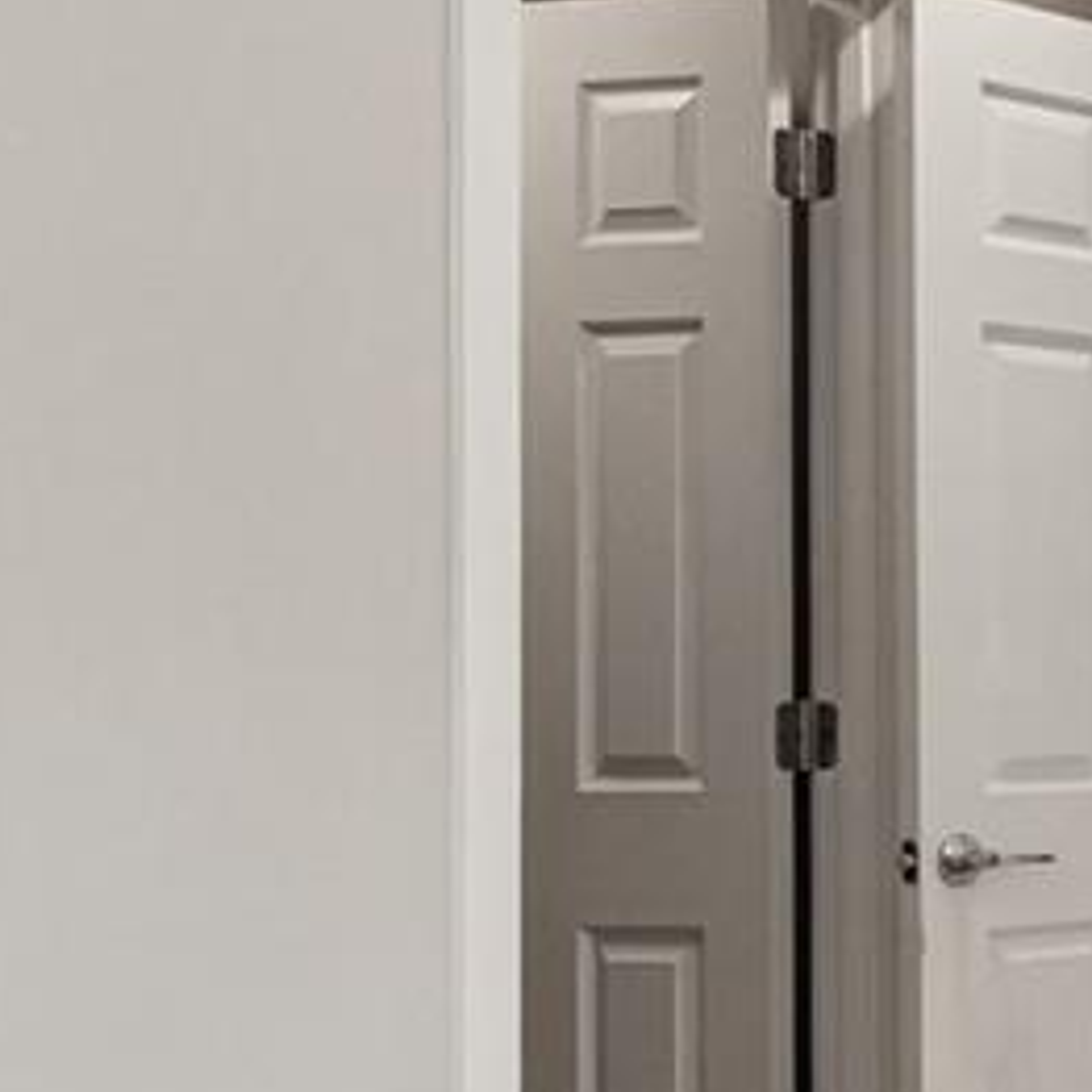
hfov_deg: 12.9
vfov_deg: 20.2
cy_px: 742
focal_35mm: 86
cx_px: 2909
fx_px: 3055
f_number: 8
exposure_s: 1/30
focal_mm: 11
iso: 200
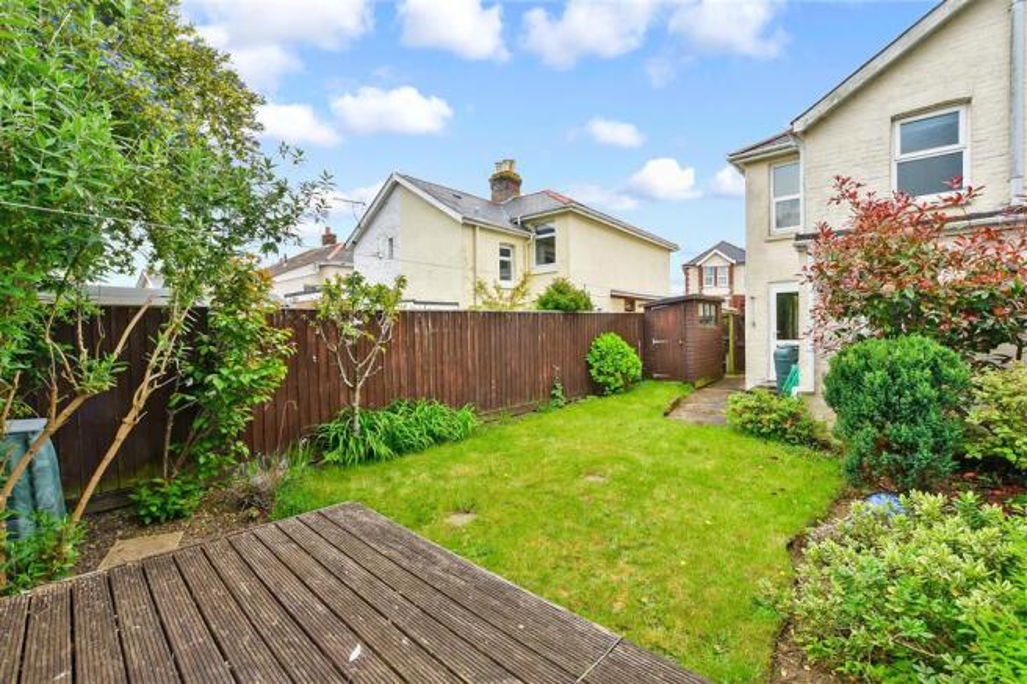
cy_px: 342
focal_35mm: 15
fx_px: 428
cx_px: 514
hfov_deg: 100.4
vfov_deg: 77.3
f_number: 8
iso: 160
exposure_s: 1/80
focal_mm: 10
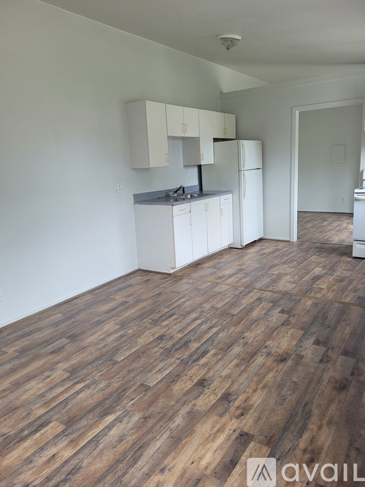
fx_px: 366
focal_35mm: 26
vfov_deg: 67.3
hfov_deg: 53.0
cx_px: 182
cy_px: 244
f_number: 1.8
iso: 160
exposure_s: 1/120
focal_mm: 5.4
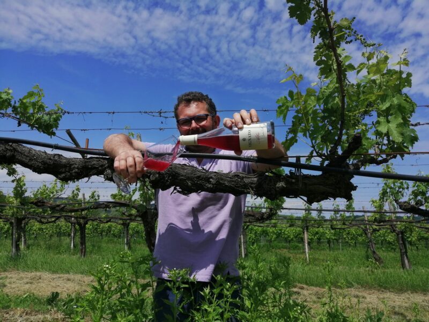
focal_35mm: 27
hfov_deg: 65.3
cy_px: 161
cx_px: 214
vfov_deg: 51.4
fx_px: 335
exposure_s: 1/2786
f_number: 1.8
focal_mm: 3.88
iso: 50
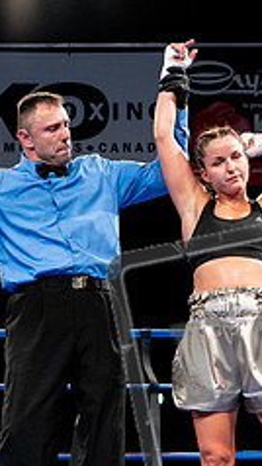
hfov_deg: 13.2
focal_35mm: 92
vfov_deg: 23.1
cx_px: 111
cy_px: 287
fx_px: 1135
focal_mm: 36
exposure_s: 1/800
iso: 3200
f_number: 4
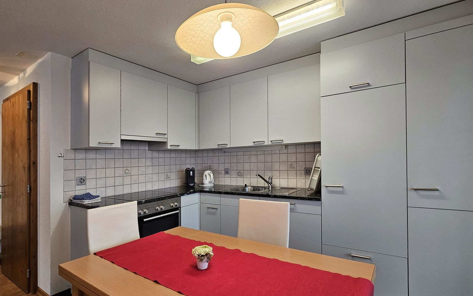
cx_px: 225
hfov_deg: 94.3
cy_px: 159
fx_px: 219
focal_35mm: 17
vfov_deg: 67.9
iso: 100
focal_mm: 2.2
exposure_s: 1/50
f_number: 2.2
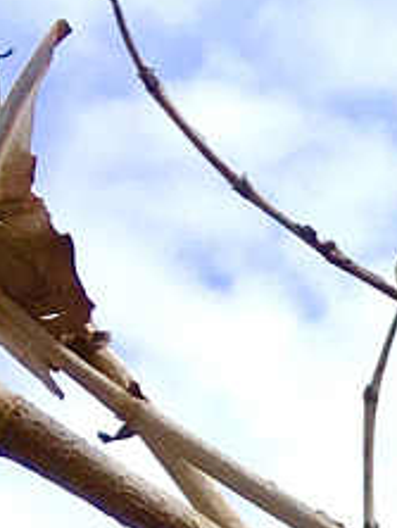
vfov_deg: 8.1
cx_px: 1096
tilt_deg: +1.7
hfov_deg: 6.6
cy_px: 1560
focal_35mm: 209
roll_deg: -0.1
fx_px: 3190
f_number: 2.2
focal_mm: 4.15
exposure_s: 1/1479
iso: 25
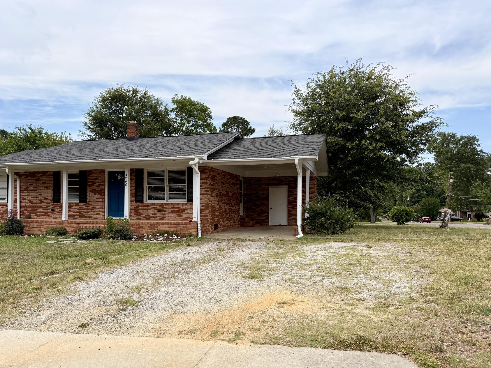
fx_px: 383
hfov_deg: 65.1
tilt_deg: +0.9
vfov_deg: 51.3
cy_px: 204
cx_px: 215
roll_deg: -0.3
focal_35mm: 27
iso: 125
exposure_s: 1/3425
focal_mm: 6.76
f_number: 1.78
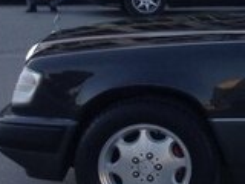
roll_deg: -3.0
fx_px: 963
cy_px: 61
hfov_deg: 13.0
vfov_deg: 10.9
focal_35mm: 136
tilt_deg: -6.5
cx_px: 458
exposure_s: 1/531
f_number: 2.4
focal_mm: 4.12
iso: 50
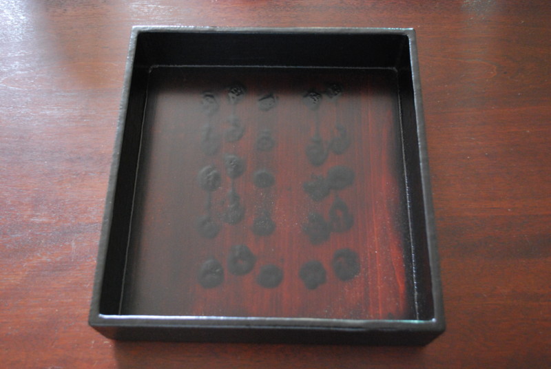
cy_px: 184
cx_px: 276
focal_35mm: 39
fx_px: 598
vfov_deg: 34.3
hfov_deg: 49.5
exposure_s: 1/20
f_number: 4.2
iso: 1600
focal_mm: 26
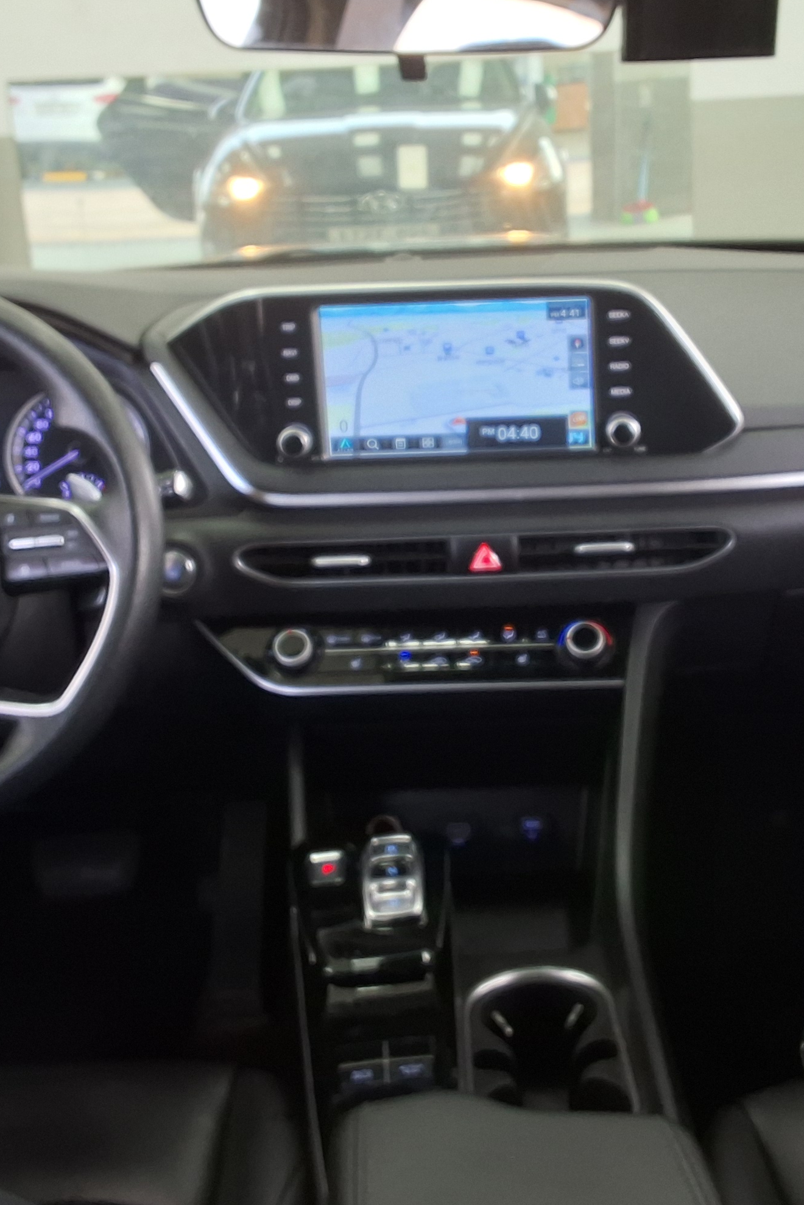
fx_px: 1608
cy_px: 486
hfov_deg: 28.0
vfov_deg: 40.9
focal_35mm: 48
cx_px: 500
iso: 50
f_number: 1.9
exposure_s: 1/60
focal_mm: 2.91
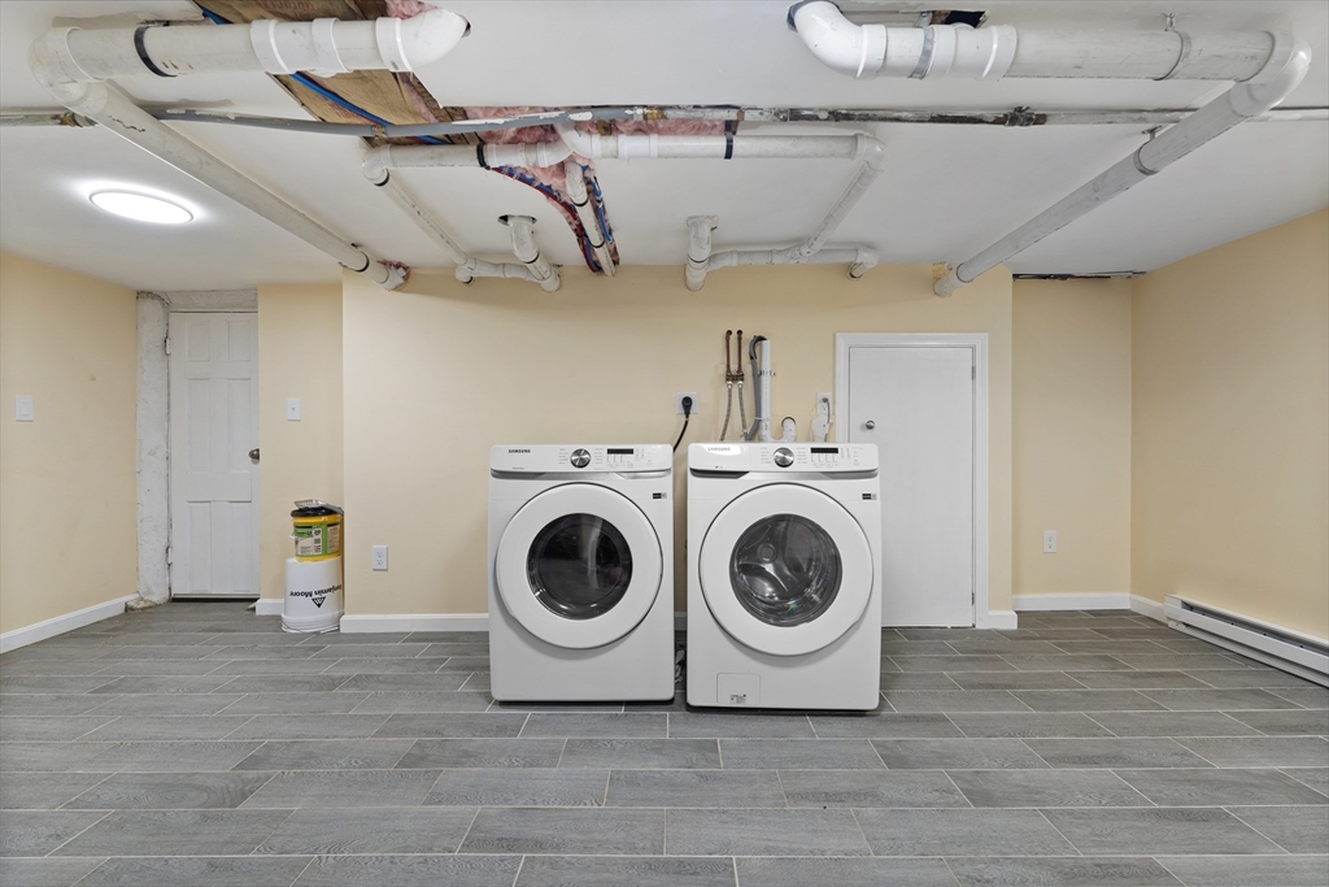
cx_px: 664
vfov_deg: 73.8
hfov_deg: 96.7
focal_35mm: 16
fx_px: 591
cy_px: 444
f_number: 7.1
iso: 320
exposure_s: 1/2.5
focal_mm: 16
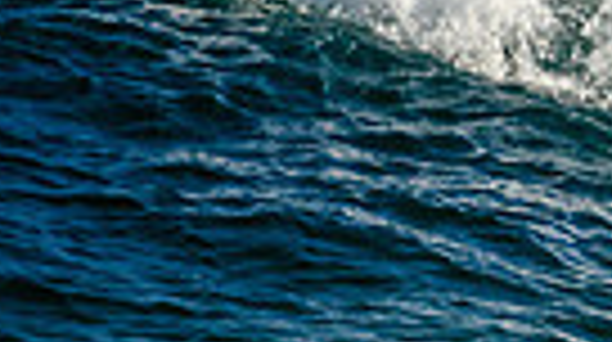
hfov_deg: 0.6
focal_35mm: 3582
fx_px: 58037
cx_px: 1089
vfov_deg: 0.3
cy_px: -56
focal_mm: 800
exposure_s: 1/2000
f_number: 11
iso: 1400
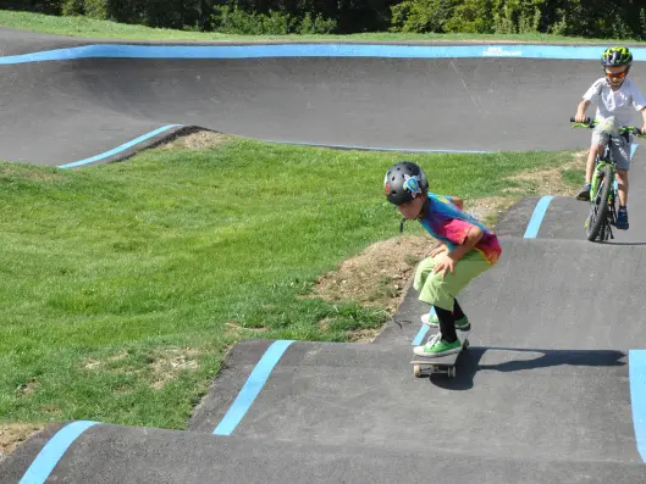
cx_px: 307
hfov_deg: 11.5
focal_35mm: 172
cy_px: 242
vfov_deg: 8.7
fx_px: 3202
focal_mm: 105
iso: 800
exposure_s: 1/640
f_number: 13
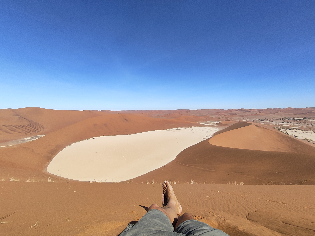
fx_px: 137
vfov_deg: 81.8
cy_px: 118
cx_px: 158
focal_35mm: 15
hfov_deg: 98.1
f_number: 2.2
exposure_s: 1/1827
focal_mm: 1.64
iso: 50
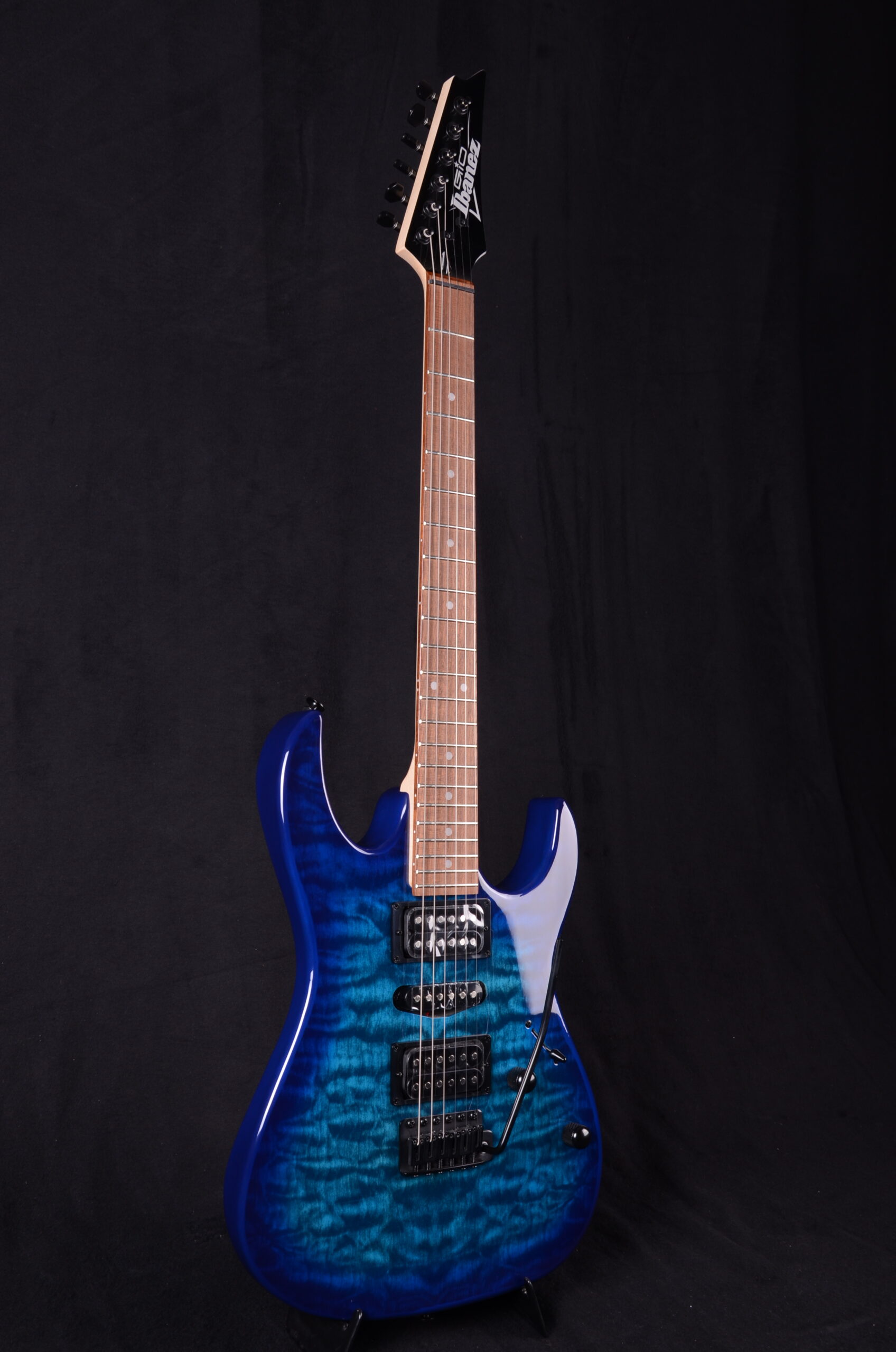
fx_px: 1462
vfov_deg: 49.6
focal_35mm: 39
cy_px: 676
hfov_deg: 34.1
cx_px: 448
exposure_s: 1/200
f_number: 11
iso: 200
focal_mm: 26
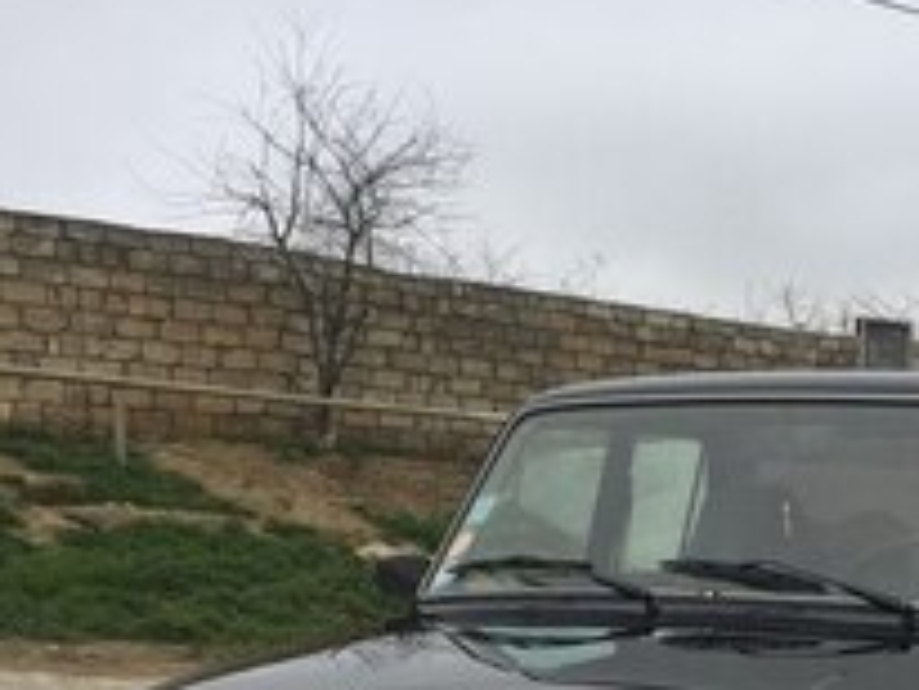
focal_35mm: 70
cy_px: 798
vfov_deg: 19.9
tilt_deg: -7.2
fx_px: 1859
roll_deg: +0.4
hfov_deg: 27.4
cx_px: 677
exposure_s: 1/573
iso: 32
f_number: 2.2
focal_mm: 4.15
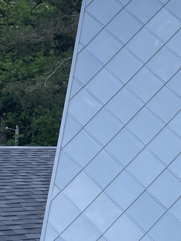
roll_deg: +1.1
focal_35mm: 104
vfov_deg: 18.9
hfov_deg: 13.7
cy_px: 83
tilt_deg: +9.6
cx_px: 229
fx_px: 725
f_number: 1.6
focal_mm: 4.2
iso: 32
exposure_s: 1/1135
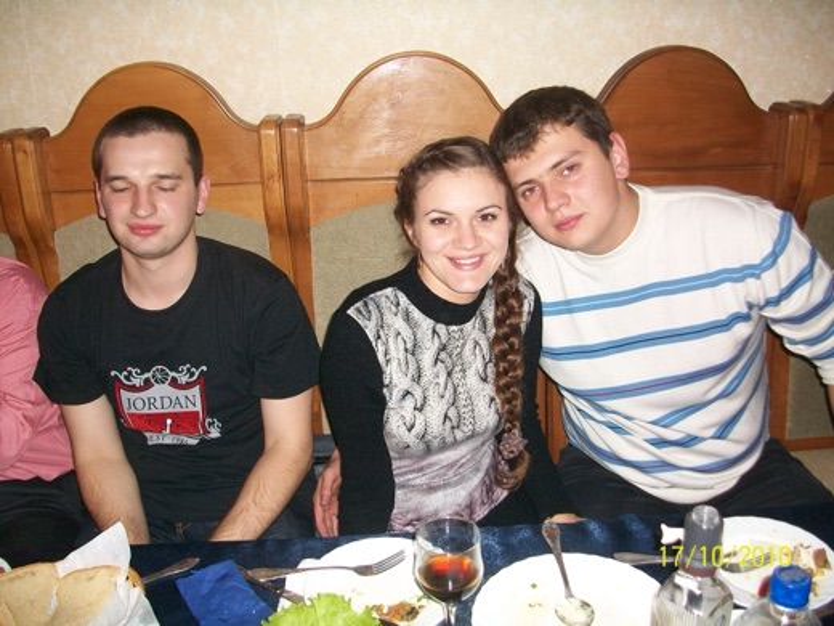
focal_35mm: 34
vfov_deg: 41.8
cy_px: 313
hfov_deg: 54.0
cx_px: 417
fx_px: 819
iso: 120
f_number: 2.8
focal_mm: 5.7
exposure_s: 1/60
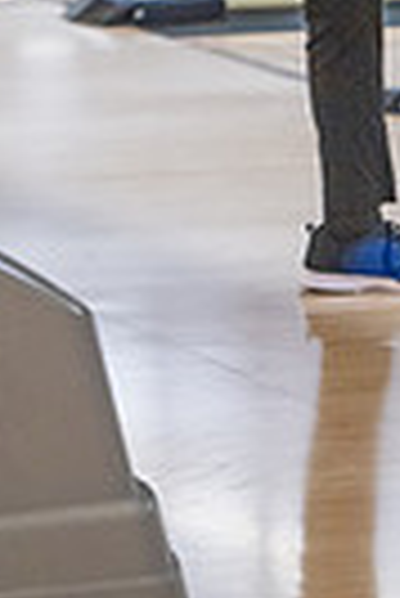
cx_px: 382
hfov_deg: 4.0
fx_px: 5718
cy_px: -400
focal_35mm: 344
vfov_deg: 5.9
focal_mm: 102
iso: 4000
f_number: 2.8
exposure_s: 1/800
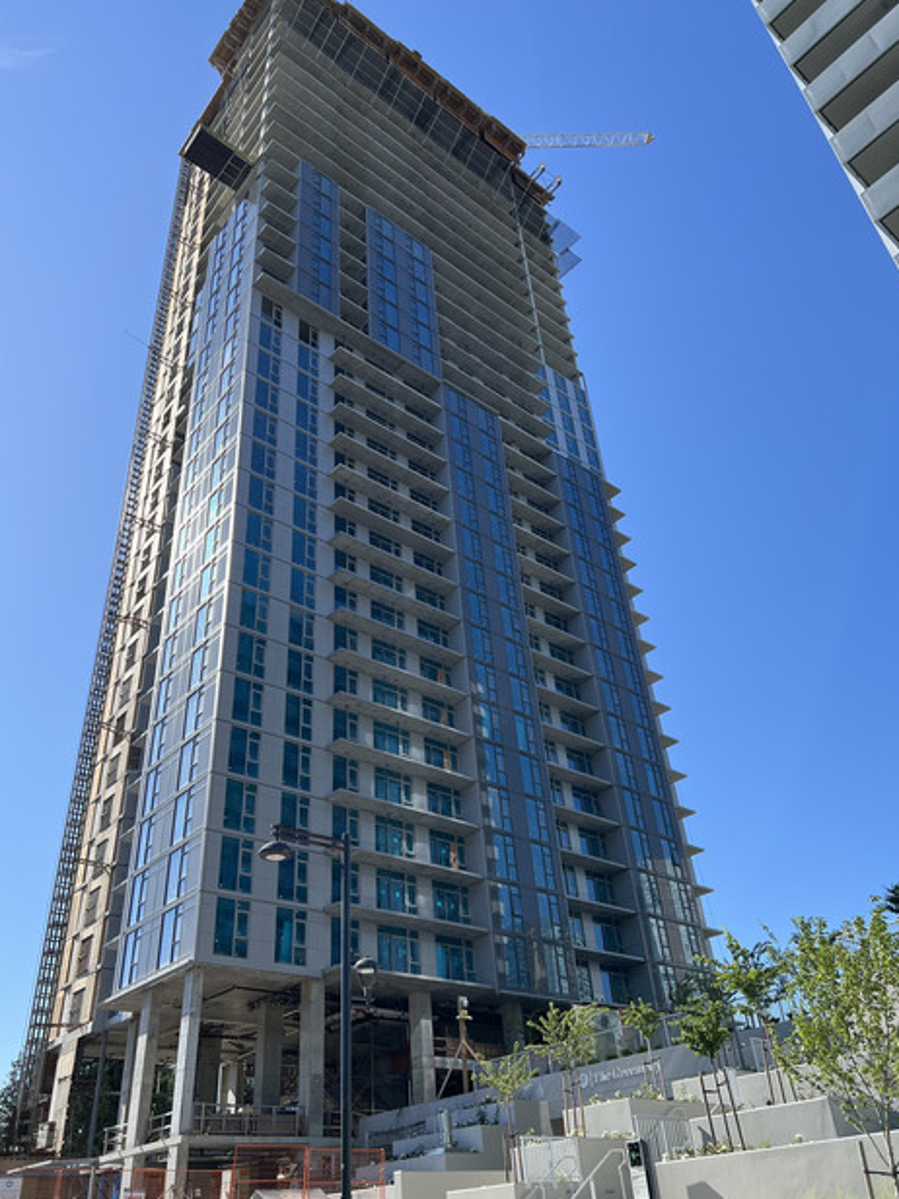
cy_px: 601
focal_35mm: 27
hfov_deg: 51.4
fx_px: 935
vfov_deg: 65.3
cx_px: 442
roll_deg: +3.5
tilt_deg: +35.3
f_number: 1.5
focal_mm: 5.7
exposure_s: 1/2762
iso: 50
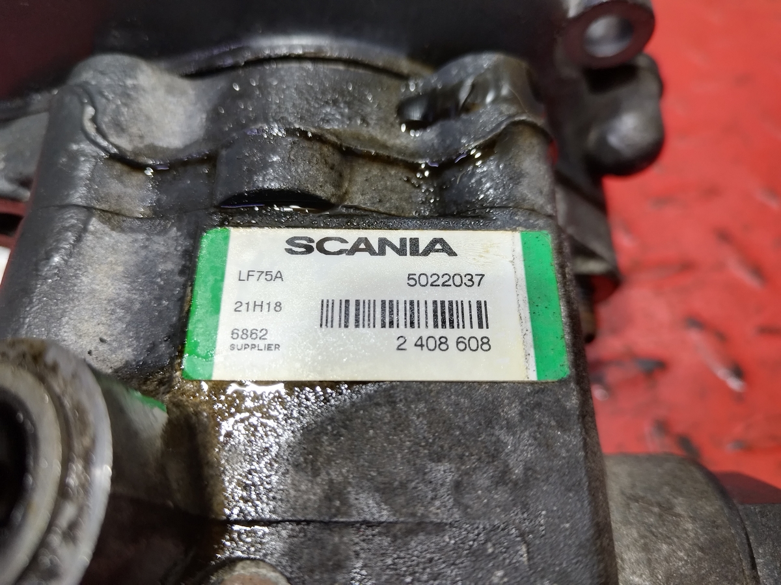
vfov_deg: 53.1
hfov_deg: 67.3
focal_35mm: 26
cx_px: 390
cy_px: 292
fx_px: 587
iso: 428
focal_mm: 6.24
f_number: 1.8
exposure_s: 1/100
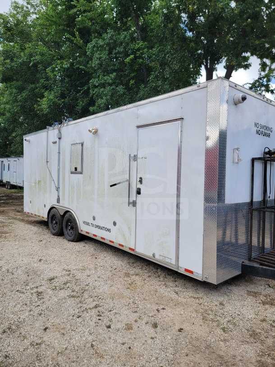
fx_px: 254
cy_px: 184
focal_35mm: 24
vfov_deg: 71.6
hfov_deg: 56.8
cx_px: 138
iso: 16
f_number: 1.8
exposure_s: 1/529
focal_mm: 6.7
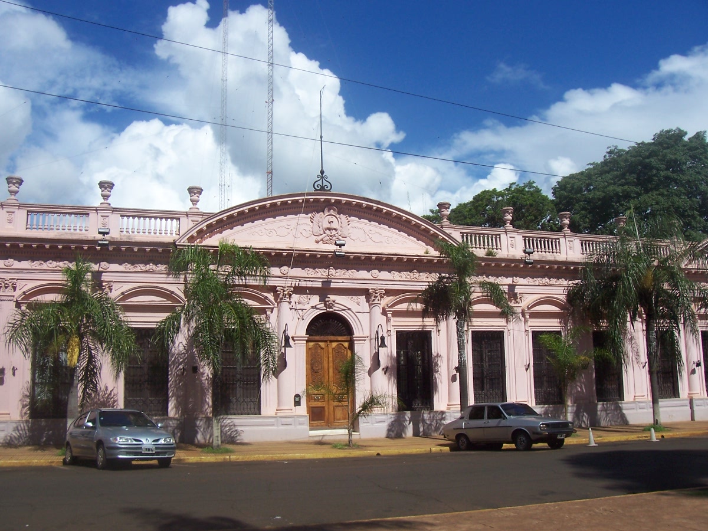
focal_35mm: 34
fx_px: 695
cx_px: 354
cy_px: 266
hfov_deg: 54.0
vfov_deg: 41.8
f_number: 5.6
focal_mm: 5.6
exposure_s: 1/1000
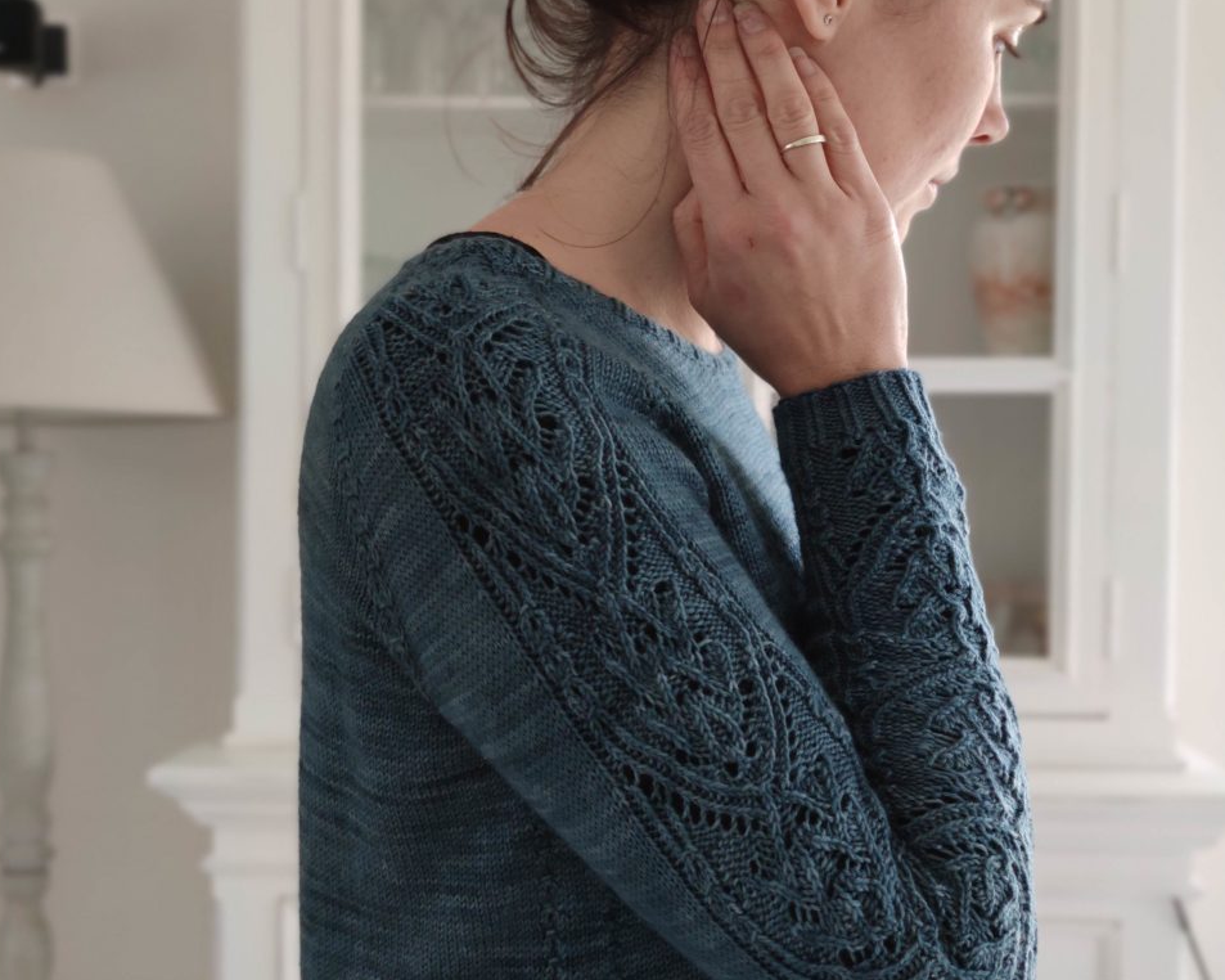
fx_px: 1559
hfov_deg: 42.9
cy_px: 489
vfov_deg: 34.9
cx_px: 626
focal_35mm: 43
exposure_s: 1/33
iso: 1034
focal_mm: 8.16
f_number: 2
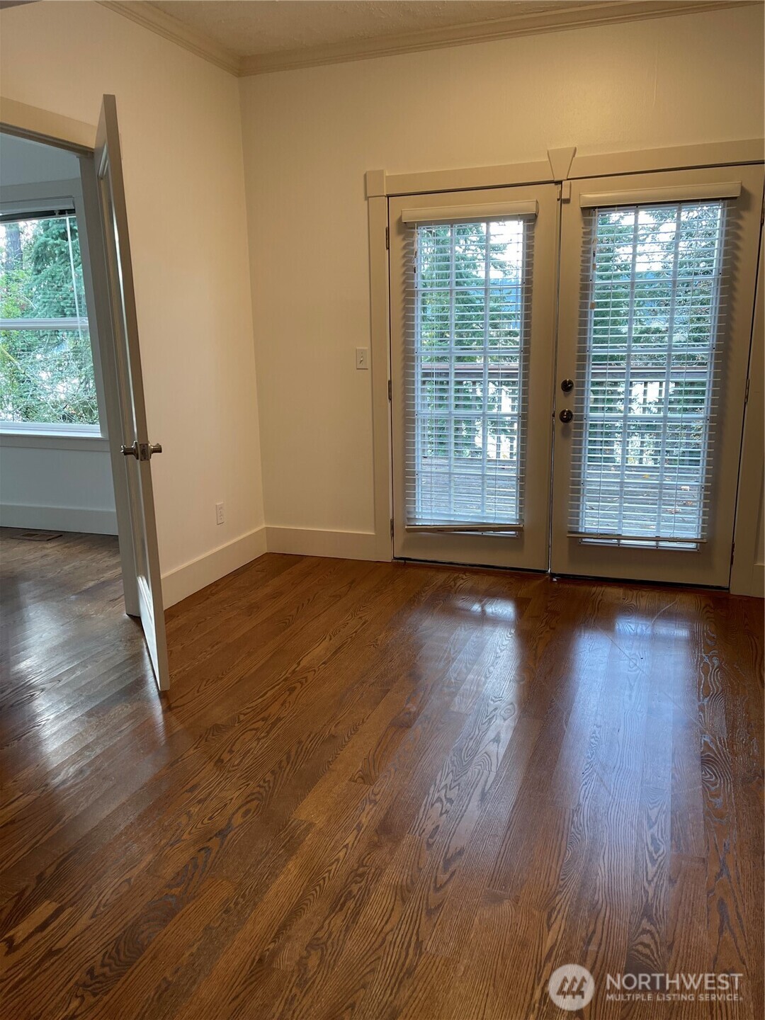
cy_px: 510
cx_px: 382
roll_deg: +0.6
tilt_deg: -12.8
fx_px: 766
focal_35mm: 26
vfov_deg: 67.3
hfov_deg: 53.1
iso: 100
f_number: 1.6
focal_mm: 5.1
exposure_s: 1/120
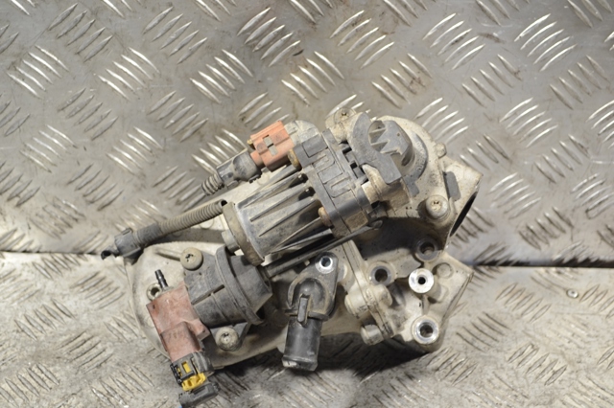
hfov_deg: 33.4
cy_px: 204
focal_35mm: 60
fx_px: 1023
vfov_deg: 22.6
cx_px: 307
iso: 280
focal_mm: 40
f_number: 5.3
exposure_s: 1/30
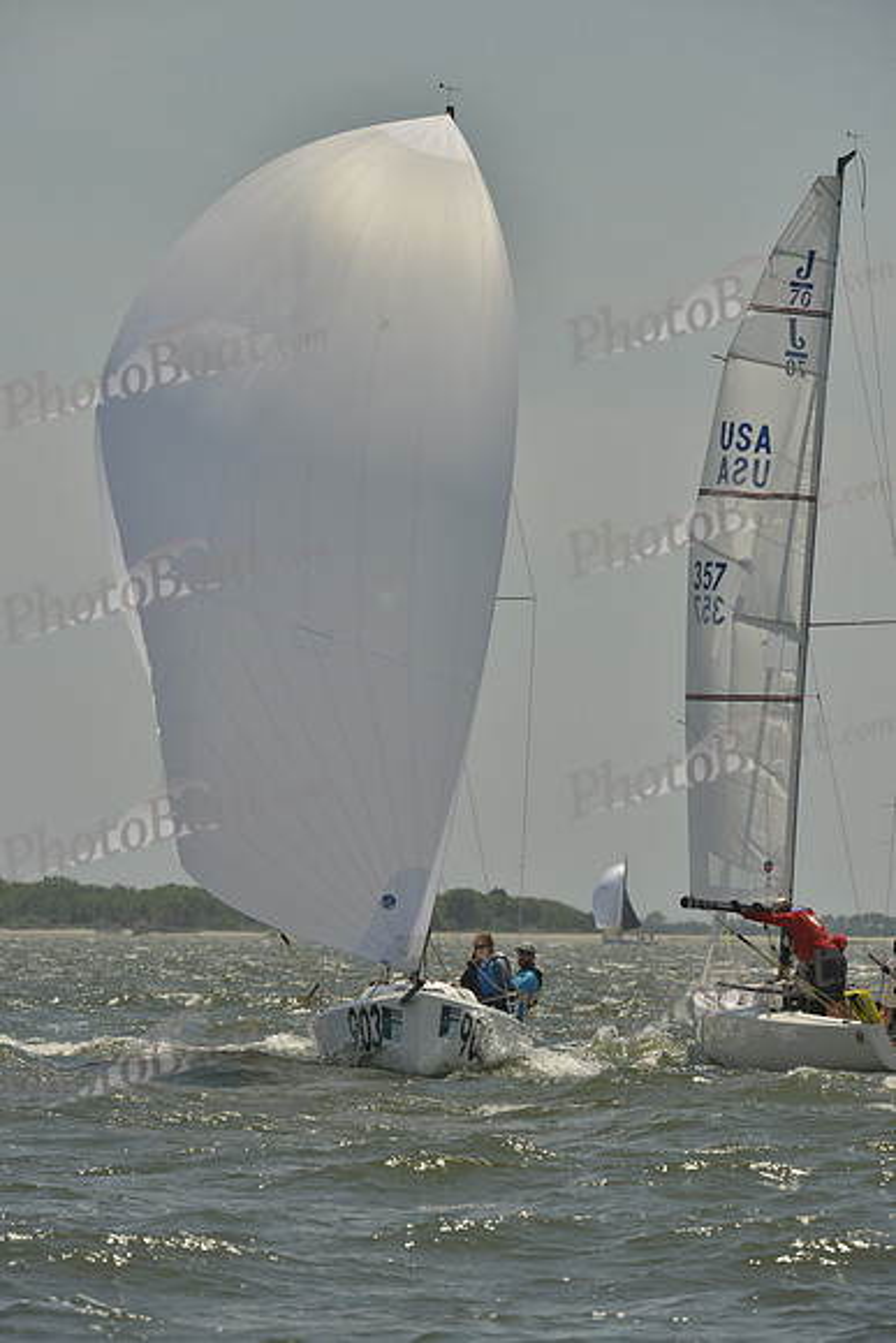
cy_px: 672
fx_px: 10819
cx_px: 448
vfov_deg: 7.1
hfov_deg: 4.7
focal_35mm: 290
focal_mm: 290
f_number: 11
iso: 280
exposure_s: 1/1250
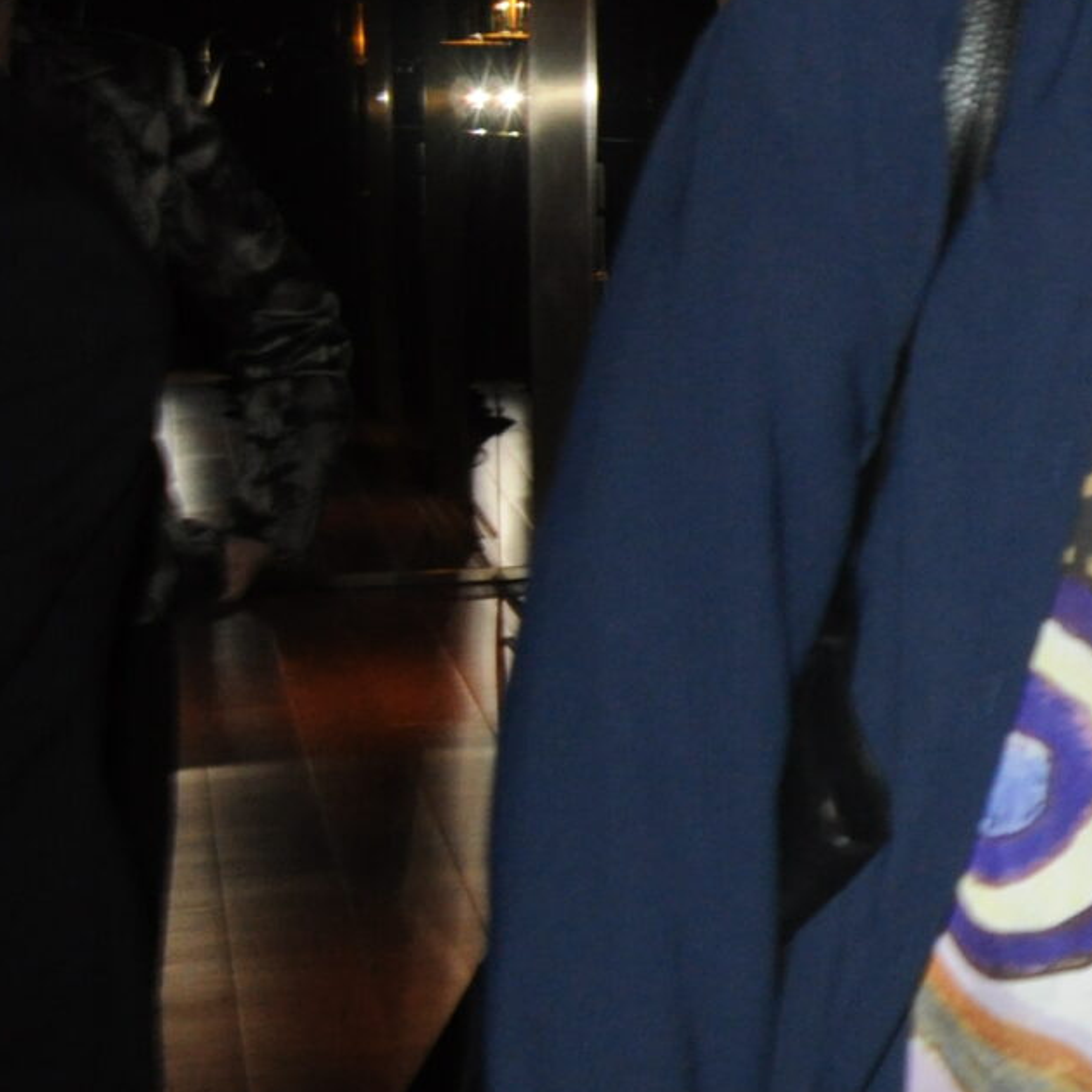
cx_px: 2087
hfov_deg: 15.5
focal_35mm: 93
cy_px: 312
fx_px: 3319
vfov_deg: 18.6
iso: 800
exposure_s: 1/60
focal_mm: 18
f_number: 4
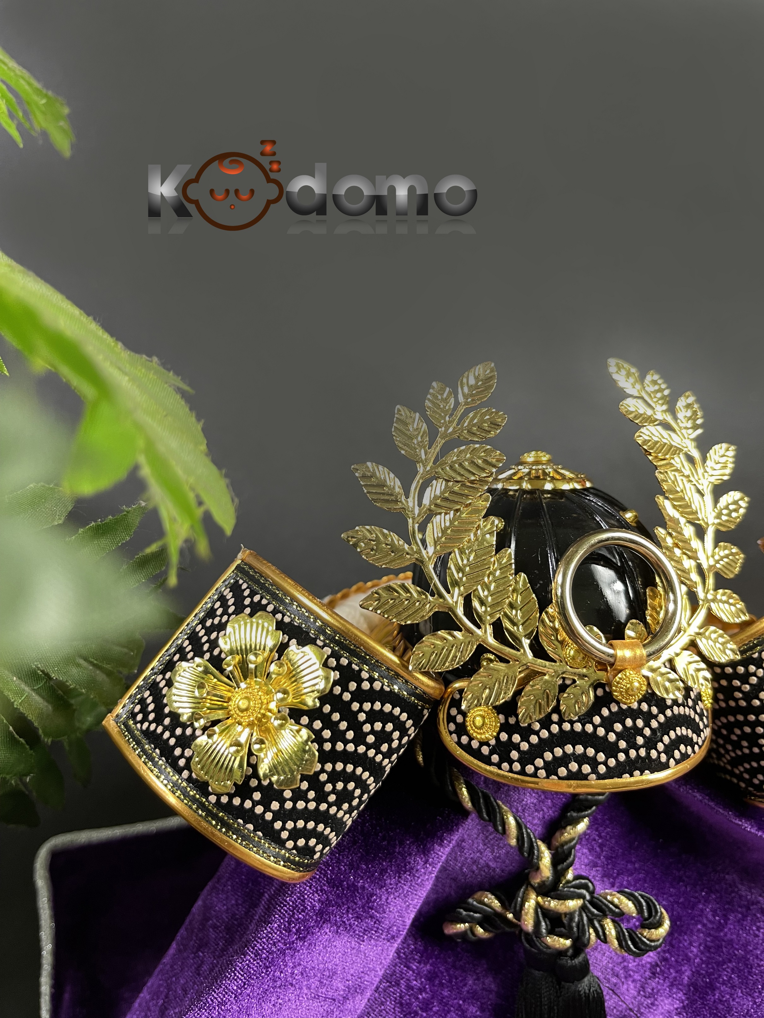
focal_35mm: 26
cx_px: 382
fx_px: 765
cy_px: 509
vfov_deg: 67.3
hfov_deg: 53.1
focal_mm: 5.1
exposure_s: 1/50
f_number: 1.6
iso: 125
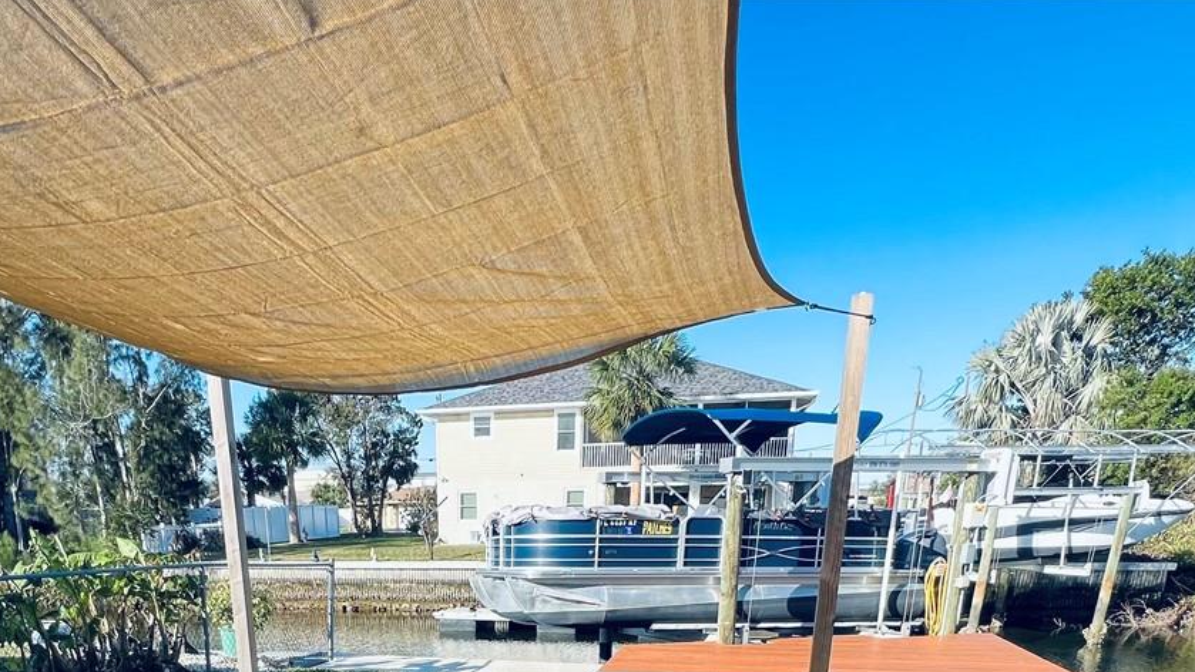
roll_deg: +1.3
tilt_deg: -20.6
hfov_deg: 69.0
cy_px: 850
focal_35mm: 27
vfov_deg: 33.1
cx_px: 469
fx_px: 856
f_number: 1.8
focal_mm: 1.57
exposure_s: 1/499
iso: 32
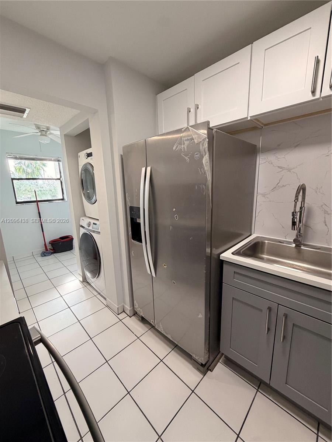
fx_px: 179
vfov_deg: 102.1
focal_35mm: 14
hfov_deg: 85.7
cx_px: 166
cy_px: 221
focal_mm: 2.22
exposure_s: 1/120
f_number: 2.2
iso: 250
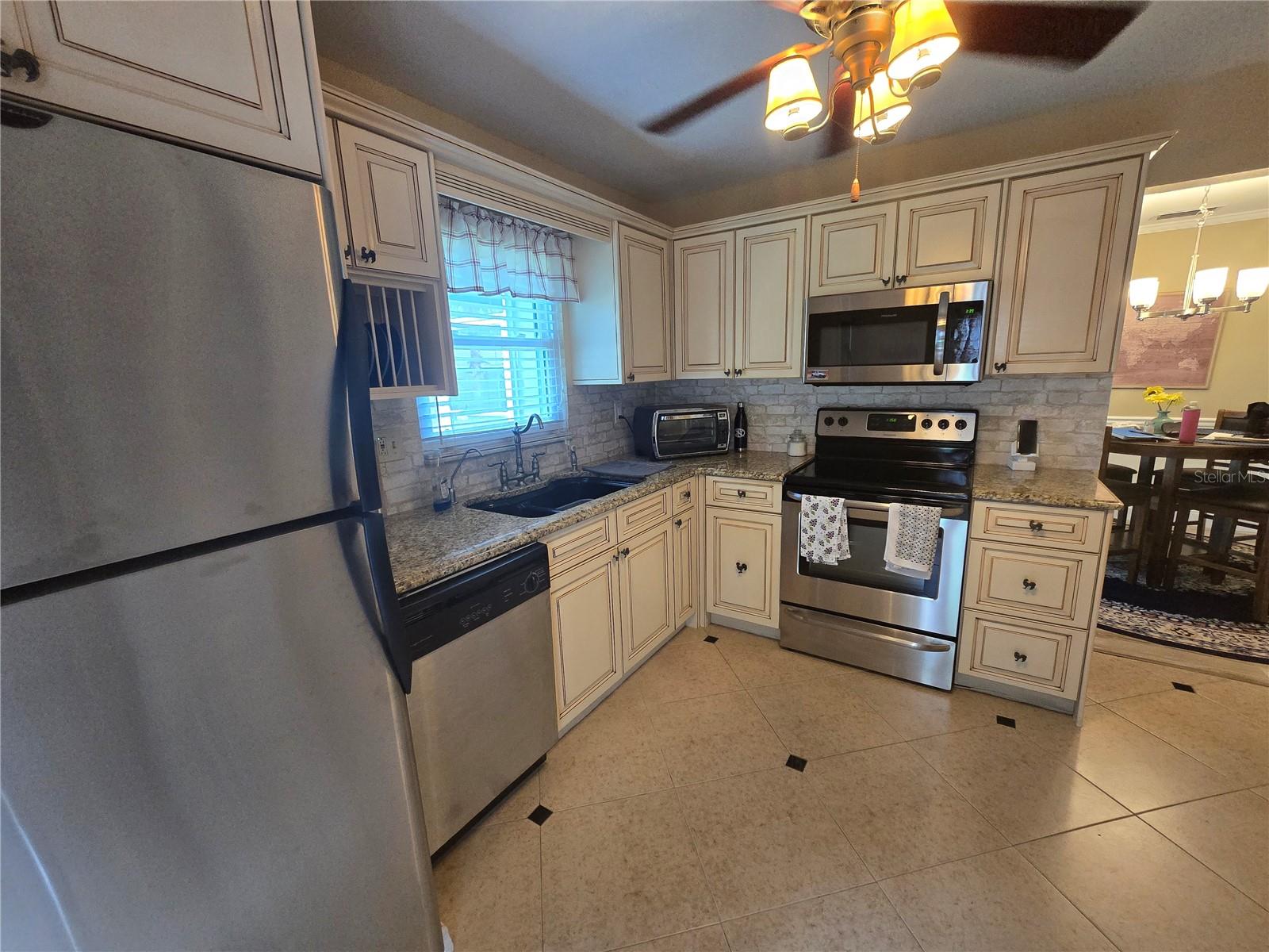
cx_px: 634
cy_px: 476
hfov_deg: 106.2
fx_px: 477
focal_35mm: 13
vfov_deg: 89.9
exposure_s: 1/60
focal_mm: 2.2
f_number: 2.2
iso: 640
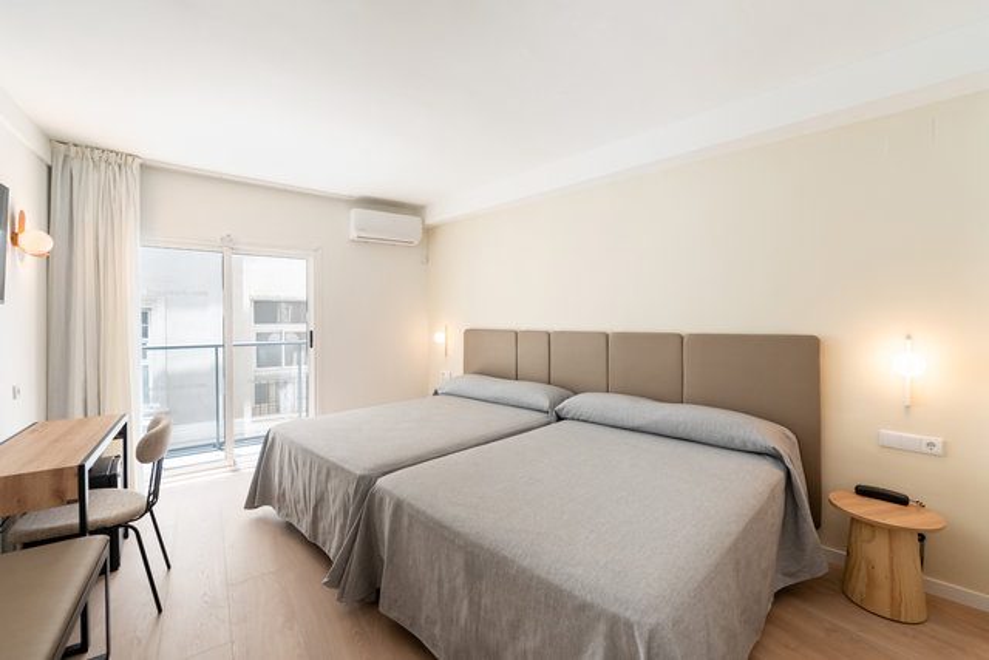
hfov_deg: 104.2
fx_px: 385
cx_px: 494
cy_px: 330
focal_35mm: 14
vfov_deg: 81.2
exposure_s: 1/8000
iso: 800
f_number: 2.8
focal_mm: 14
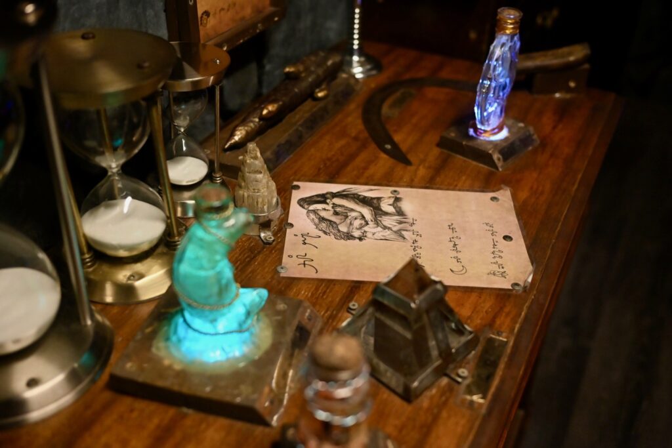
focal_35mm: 40
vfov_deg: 33.4
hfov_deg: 48.5
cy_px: 224
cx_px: 336
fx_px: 747
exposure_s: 1/60
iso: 5000
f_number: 2.8
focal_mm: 40
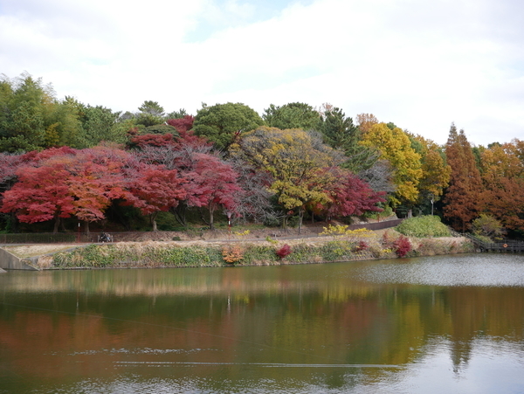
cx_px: 262
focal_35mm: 40
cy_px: 197
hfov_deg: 46.8
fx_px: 606
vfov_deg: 36.0
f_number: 5.6
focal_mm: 20
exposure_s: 1/200
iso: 200
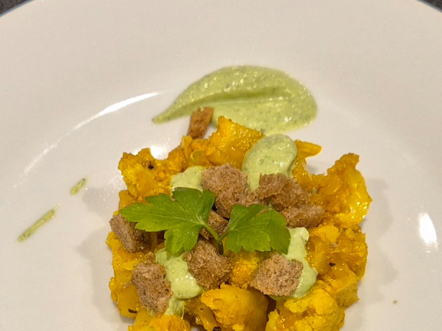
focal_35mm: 23
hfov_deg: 73.9
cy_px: 166
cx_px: 221
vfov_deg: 58.9
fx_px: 294
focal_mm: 5.4
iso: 250
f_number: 1.8
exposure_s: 1/100
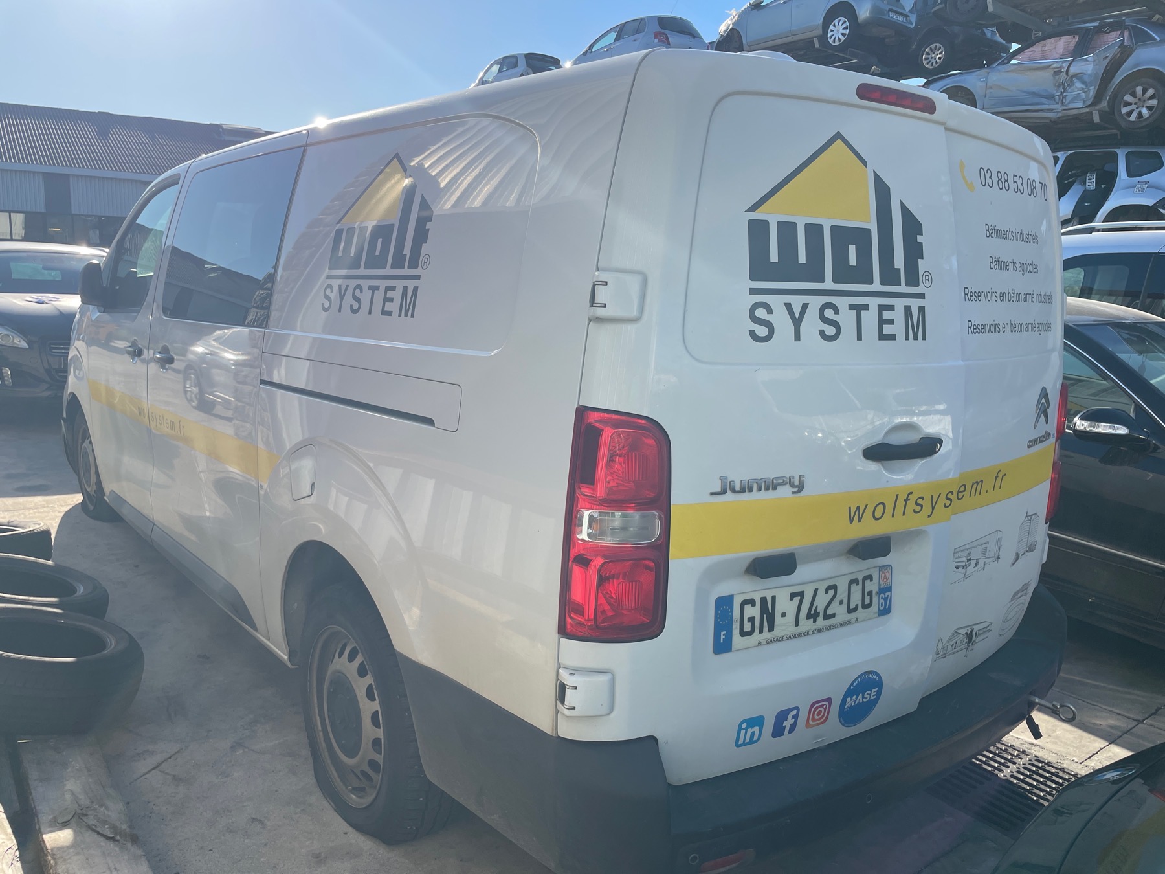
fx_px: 875
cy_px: 437
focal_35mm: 26
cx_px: 582
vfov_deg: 53.1
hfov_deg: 67.3
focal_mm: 4.2
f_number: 1.6
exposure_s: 1/1887
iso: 32
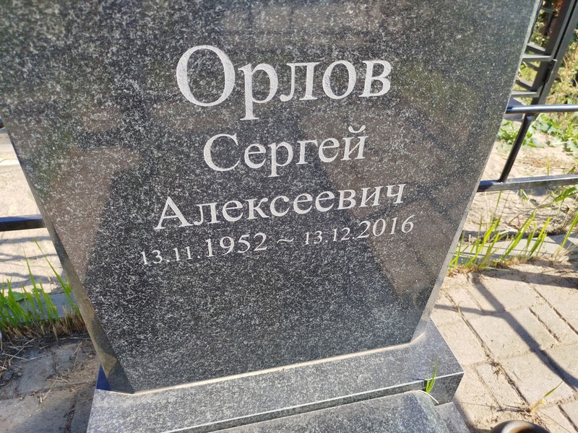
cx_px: 289
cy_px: 216
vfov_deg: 56.8
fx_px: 401
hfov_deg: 71.6
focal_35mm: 24
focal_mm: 5.31
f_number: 1.7
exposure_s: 1/458
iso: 50
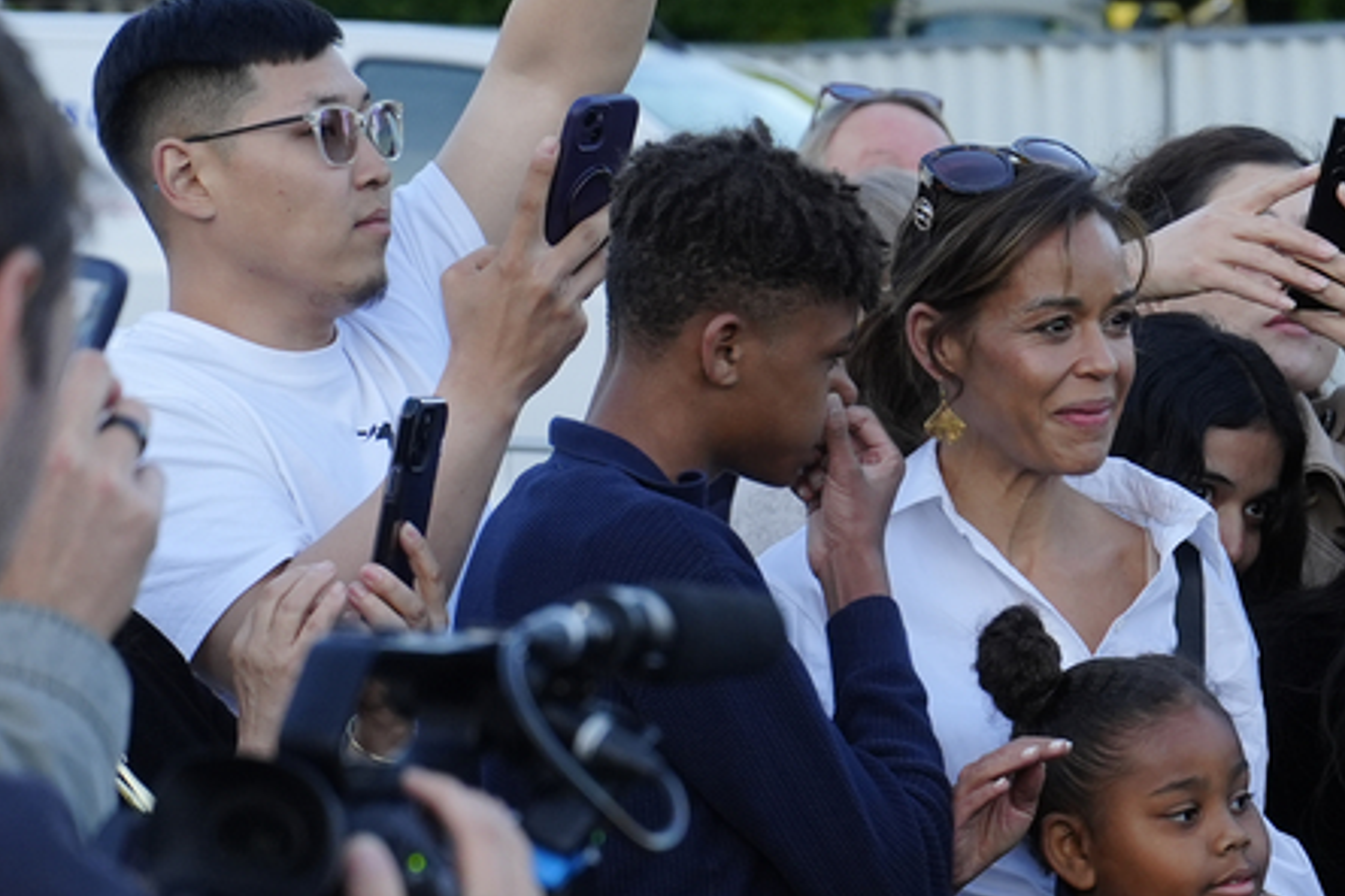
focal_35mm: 189
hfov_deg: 10.7
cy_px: 996
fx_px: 7061
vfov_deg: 7.2
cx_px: 1506
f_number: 4
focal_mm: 70
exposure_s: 1/800
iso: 800
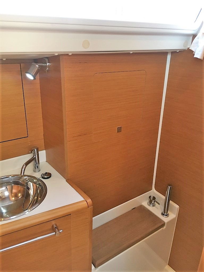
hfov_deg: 48.2
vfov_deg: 61.7
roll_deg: -2.2
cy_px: 136
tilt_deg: -20.1
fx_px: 228
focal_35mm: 29
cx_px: 102
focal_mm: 4.15
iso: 160
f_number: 2.2
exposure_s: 1/33
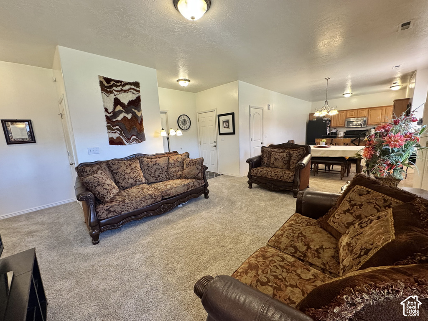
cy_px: 160
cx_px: 214
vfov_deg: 85.7
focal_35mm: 14
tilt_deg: -10.2
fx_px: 173
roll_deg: +2.6
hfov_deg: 102.1
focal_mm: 2.22
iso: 250
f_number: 2.2
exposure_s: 1/120
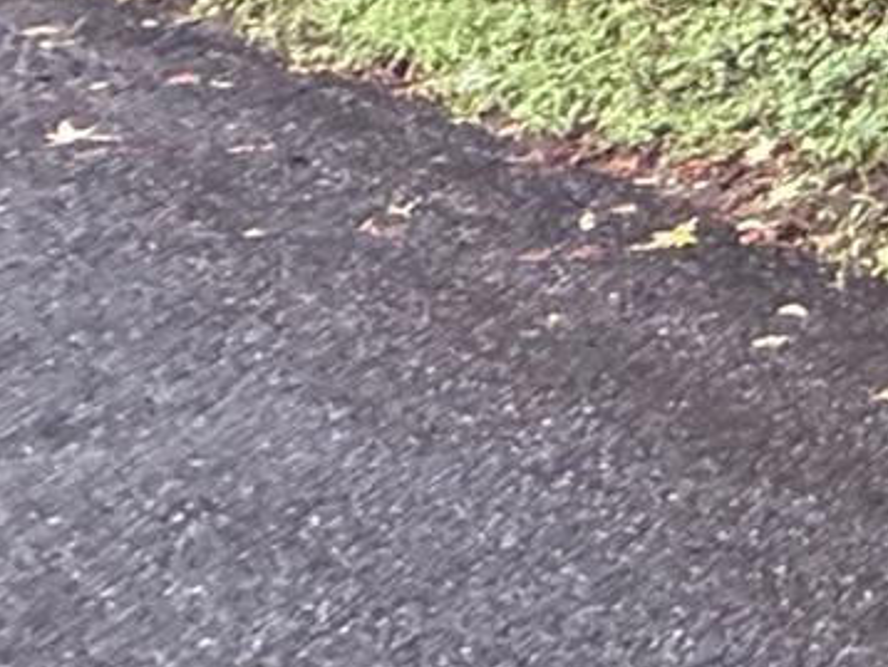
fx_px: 2054
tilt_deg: +16.8
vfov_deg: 12.1
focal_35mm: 80
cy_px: -1180
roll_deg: +5.4
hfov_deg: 15.7
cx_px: 2019
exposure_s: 1/86
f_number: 2.2
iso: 320
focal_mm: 2.22
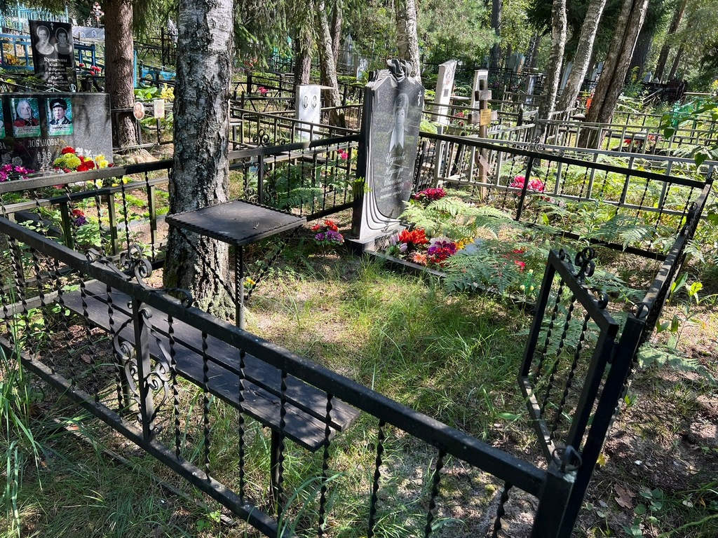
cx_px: 359
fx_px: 539
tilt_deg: -19.1
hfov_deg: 67.3
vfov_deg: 53.1
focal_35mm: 26
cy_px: 269
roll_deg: -4.8
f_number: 1.5
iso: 50
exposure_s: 1/395
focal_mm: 5.7
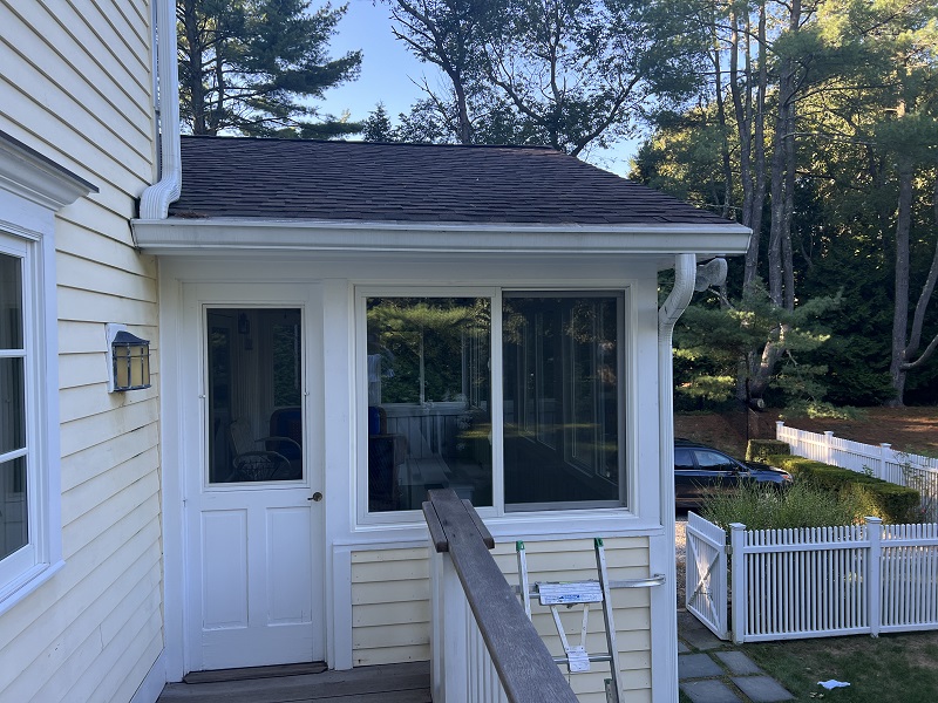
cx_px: 469
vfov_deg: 53.1
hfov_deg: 67.3
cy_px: 352
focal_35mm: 26
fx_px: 705
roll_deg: +0.9
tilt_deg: -1.5
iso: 40
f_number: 1.5
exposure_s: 1/262
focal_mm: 5.7
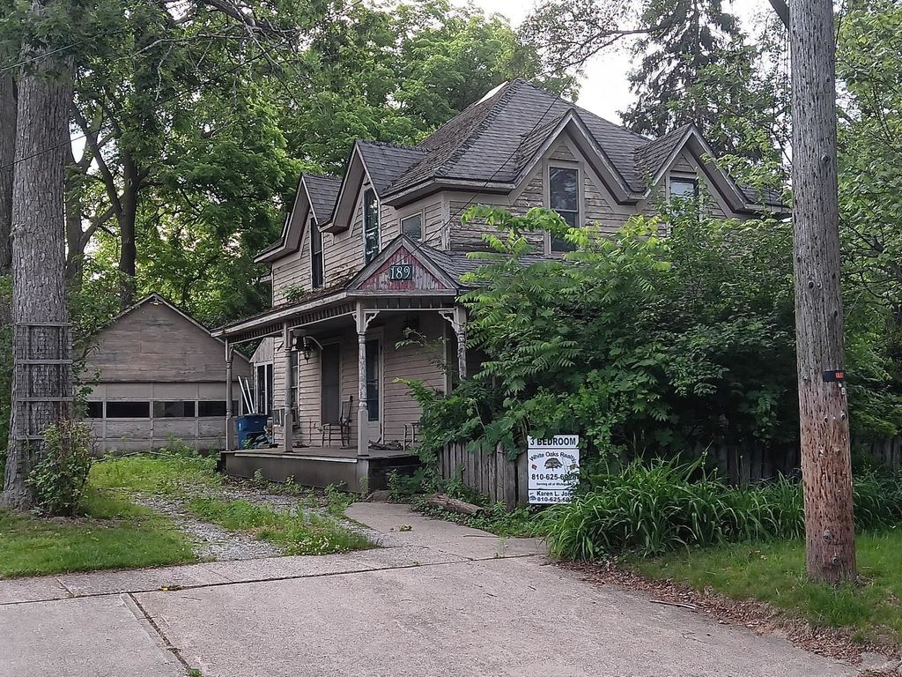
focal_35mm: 26
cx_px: 451
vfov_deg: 53.1
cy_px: 338
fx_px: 677
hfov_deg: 67.3
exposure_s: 1/111
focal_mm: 3.98
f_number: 1.8
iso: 20
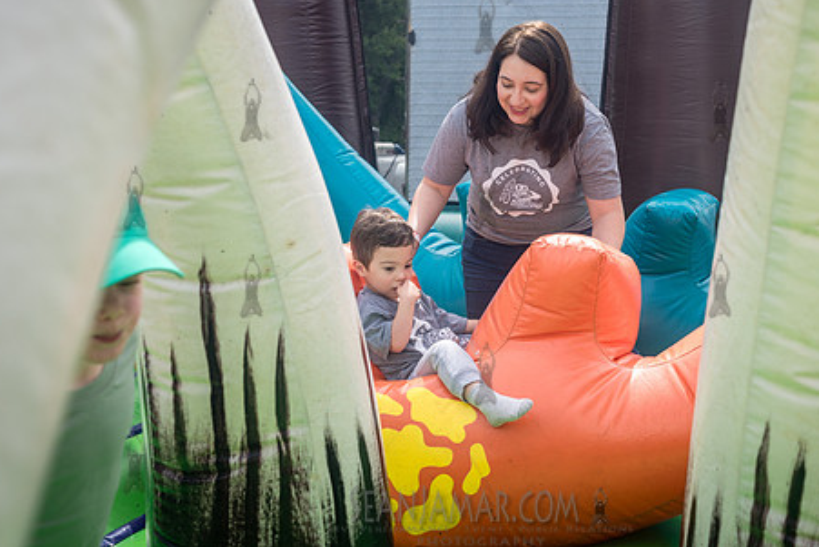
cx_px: 485
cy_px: 197
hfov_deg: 43.4
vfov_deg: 29.7
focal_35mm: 45
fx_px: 1024
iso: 200
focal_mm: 35
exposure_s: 1/800
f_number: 4
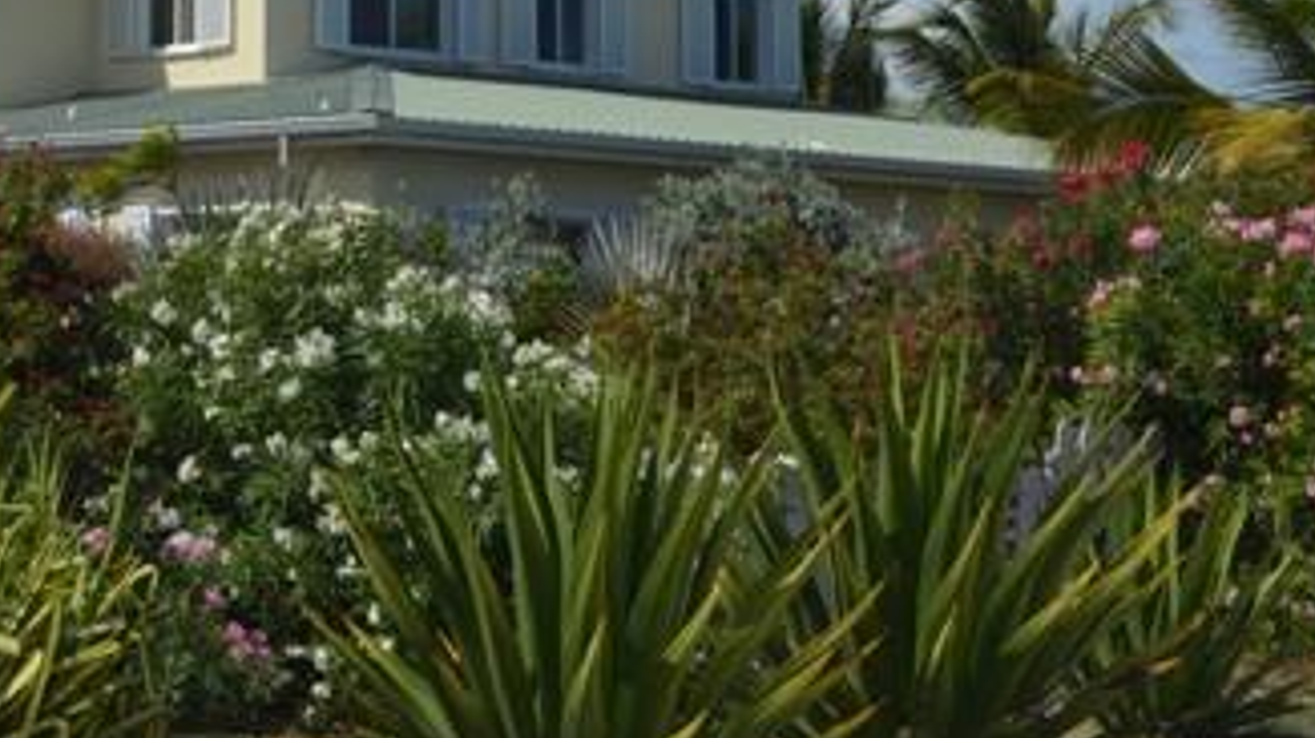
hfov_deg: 19.3
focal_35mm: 108
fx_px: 3764
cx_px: 12
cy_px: -204
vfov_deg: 11.0
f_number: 9
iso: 100
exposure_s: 1/320
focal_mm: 28
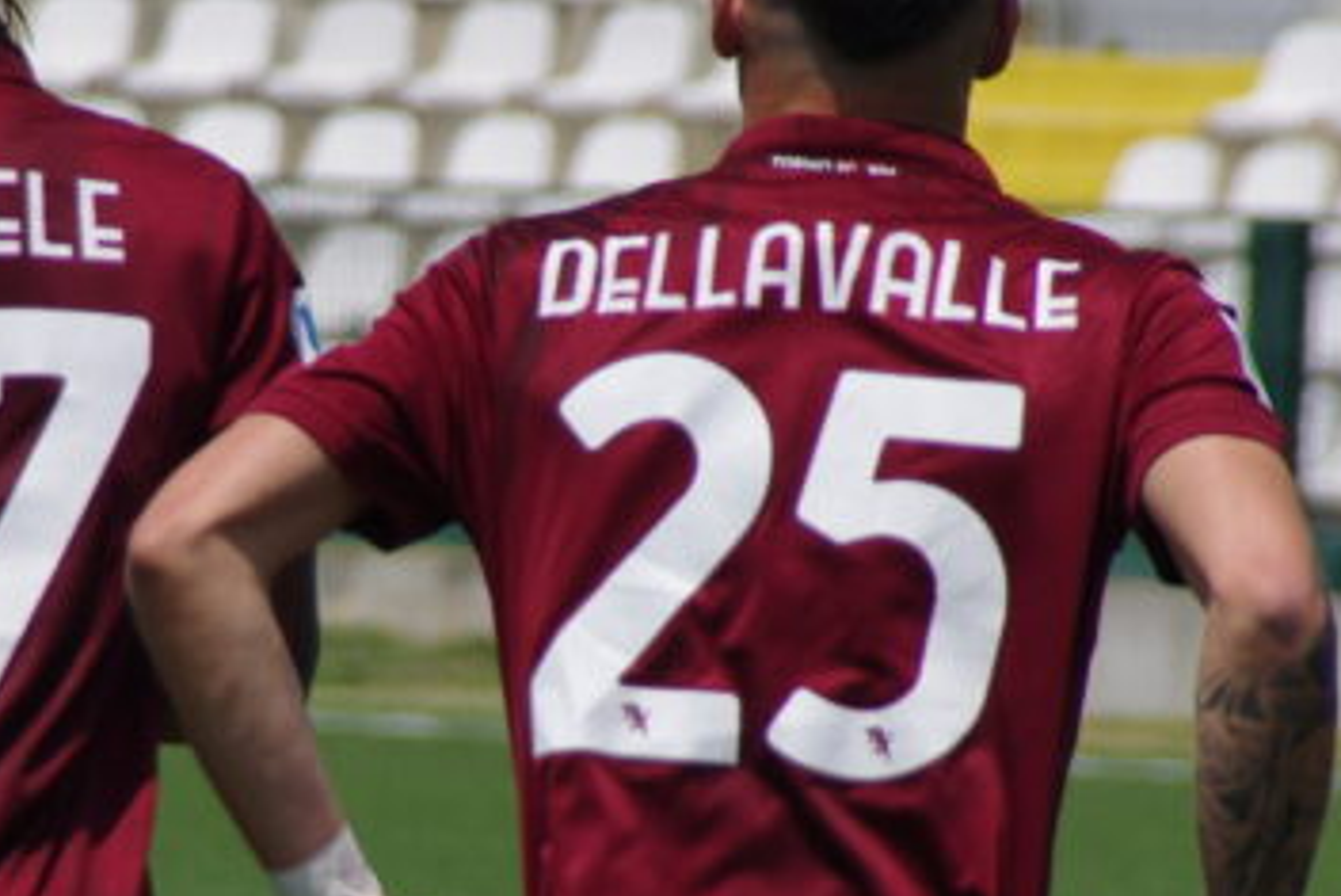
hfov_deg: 1.9
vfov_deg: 1.3
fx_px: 40580
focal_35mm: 1089
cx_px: 377
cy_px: 560
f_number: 6.3
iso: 200
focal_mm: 250
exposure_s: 1/800
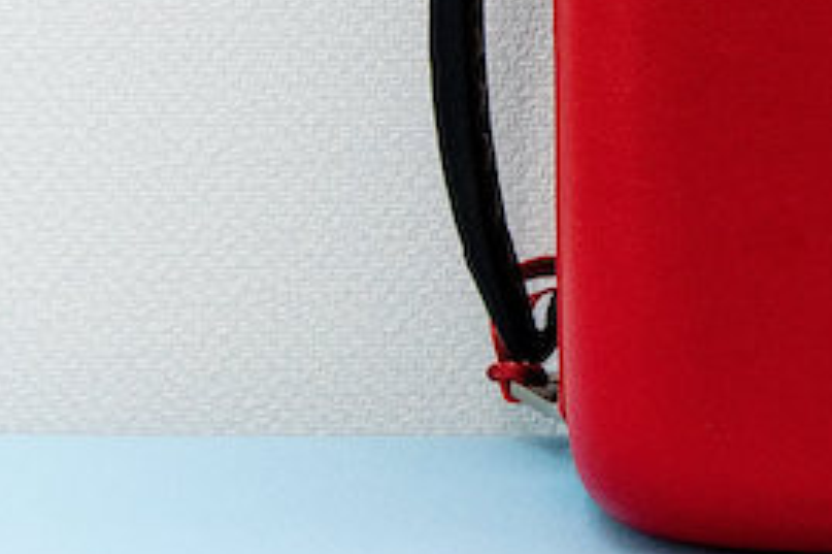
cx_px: 1126
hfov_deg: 14.6
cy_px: 11
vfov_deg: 10.1
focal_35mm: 134
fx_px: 3095
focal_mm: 30
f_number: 8
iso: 800
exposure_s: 1/125
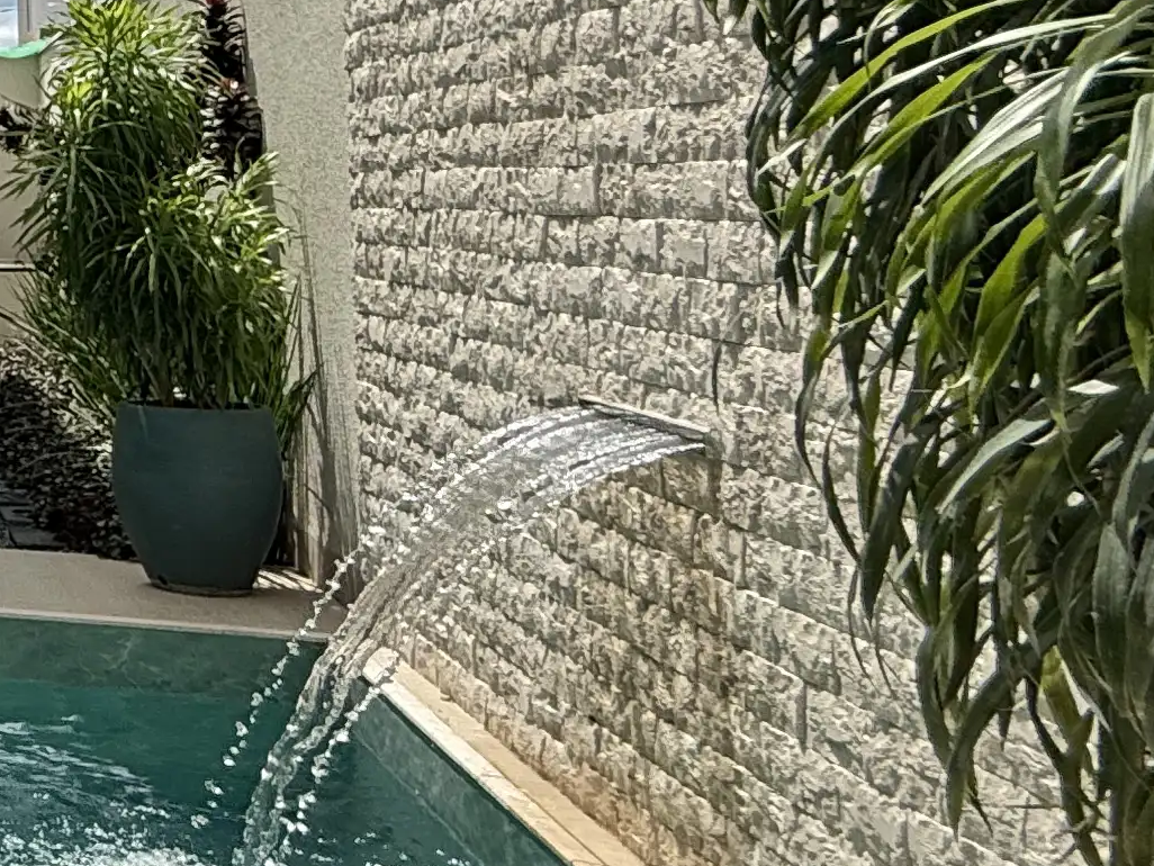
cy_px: 163
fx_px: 1834
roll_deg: +0.1
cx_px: -1019
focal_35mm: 55
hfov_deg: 20.8
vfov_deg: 26.1
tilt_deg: +1.7
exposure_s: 1/1189
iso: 64
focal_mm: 2.22
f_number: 2.2
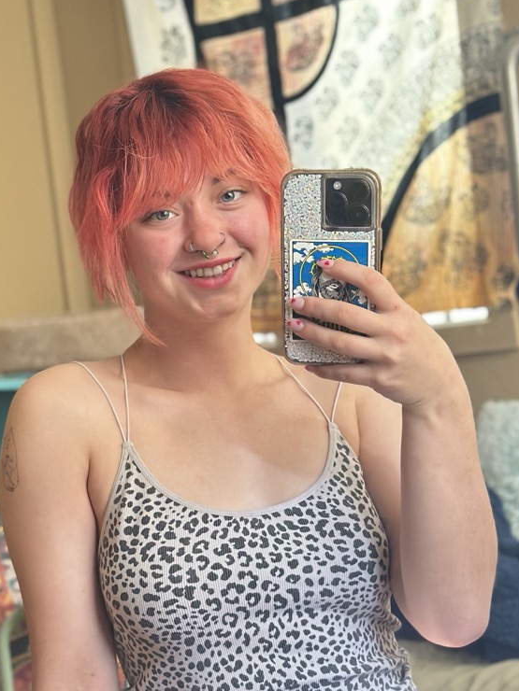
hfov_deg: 17.6
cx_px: 99
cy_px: 474
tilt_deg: -11.8
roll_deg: +9.5
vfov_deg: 23.4
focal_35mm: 83
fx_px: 1659
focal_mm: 6.86
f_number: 1.78
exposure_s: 1/60
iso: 320
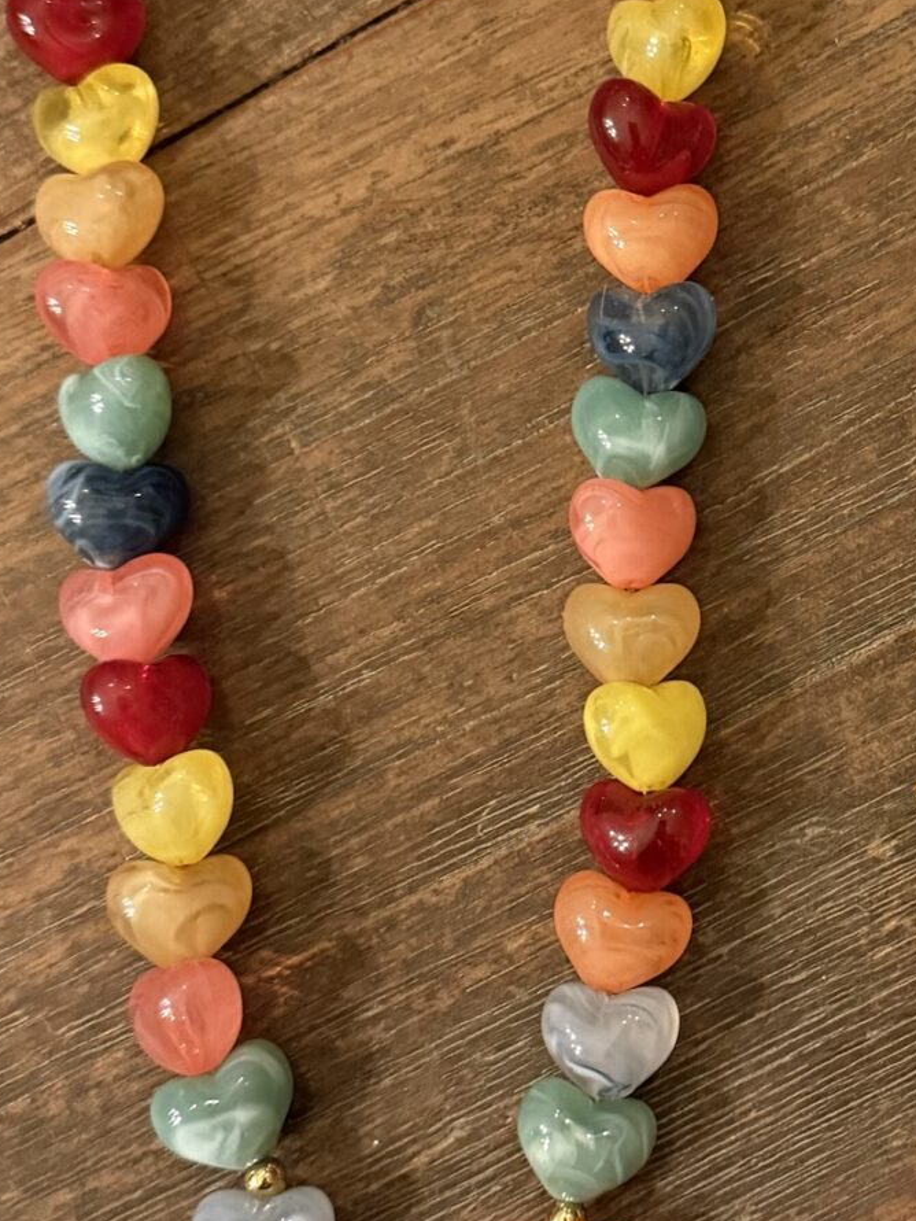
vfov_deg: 28.1
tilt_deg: -84.9
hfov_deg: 20.8
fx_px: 2433
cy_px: 512
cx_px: 835
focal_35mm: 69
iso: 800
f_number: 1.78
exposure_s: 1/33
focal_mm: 6.76
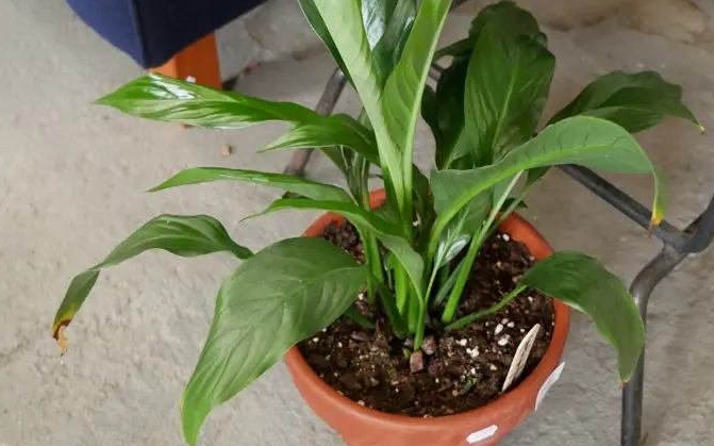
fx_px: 1070
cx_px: 384
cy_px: 76
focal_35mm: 55
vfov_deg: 23.1
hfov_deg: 36.9
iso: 3200
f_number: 4
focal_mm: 17
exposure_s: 1/60
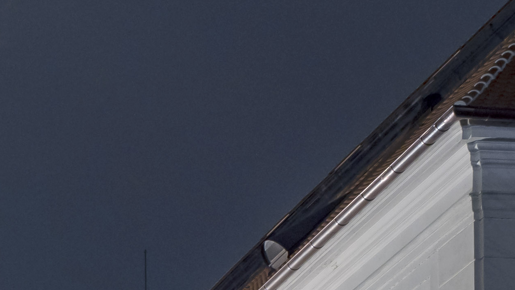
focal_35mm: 170
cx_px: -436
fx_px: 2322
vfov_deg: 6.7
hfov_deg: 11.6
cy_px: 712
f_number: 5.6
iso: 200
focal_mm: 19
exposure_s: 50
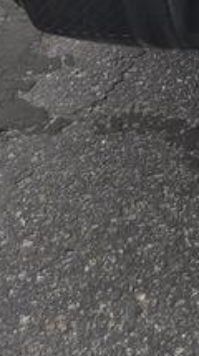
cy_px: -428
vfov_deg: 12.2
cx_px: 600
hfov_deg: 7.2
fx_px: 1410
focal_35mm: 150
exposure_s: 1/657
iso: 25
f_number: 1.8
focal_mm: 5.4
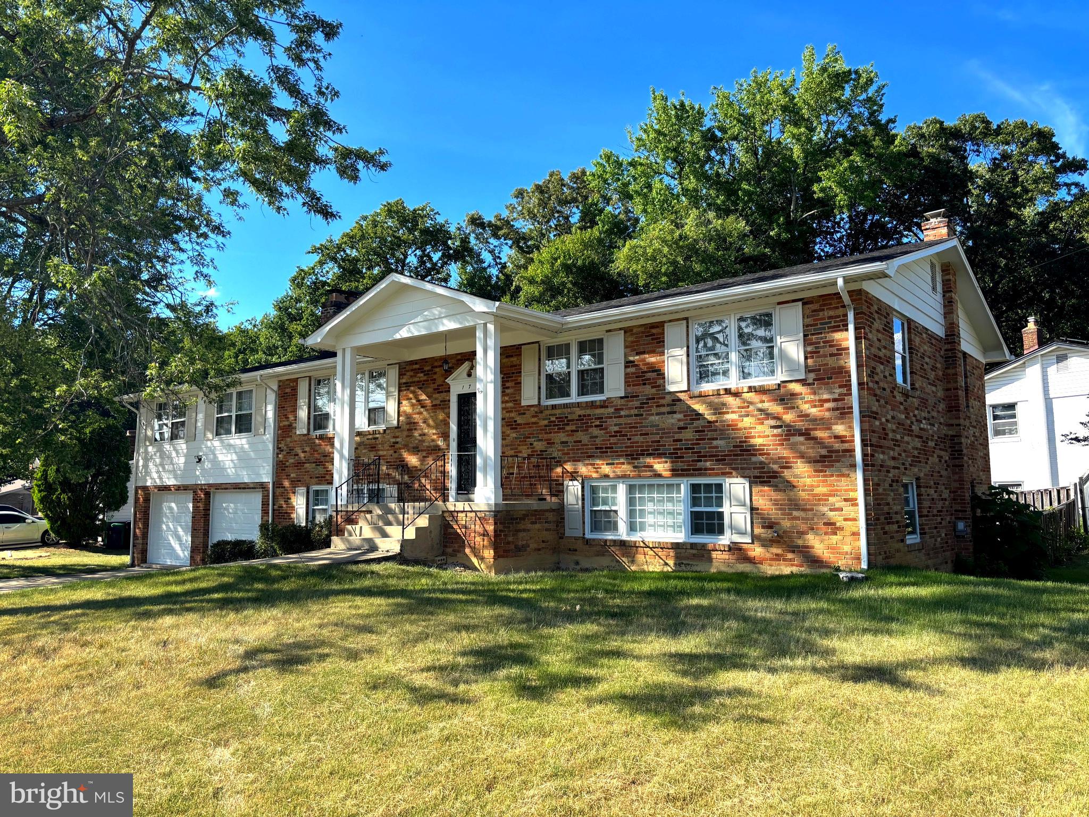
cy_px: 408
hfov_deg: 67.3
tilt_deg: +7.7
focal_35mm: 26
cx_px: 544
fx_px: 818
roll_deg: -0.2
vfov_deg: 53.1
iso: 50
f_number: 1.6
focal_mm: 5.96
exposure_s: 1/1590
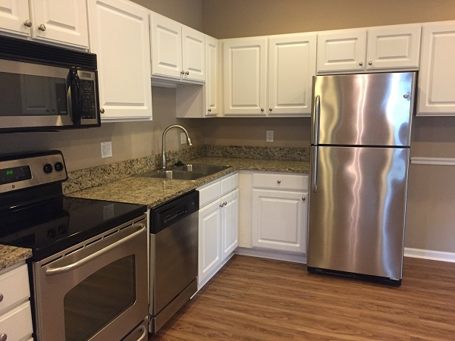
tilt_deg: -7.8
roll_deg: +0.5
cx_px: 228
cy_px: 170
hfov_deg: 61.7
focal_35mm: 29
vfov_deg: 48.2
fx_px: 381
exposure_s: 1/30
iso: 200
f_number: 2.2
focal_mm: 4.15
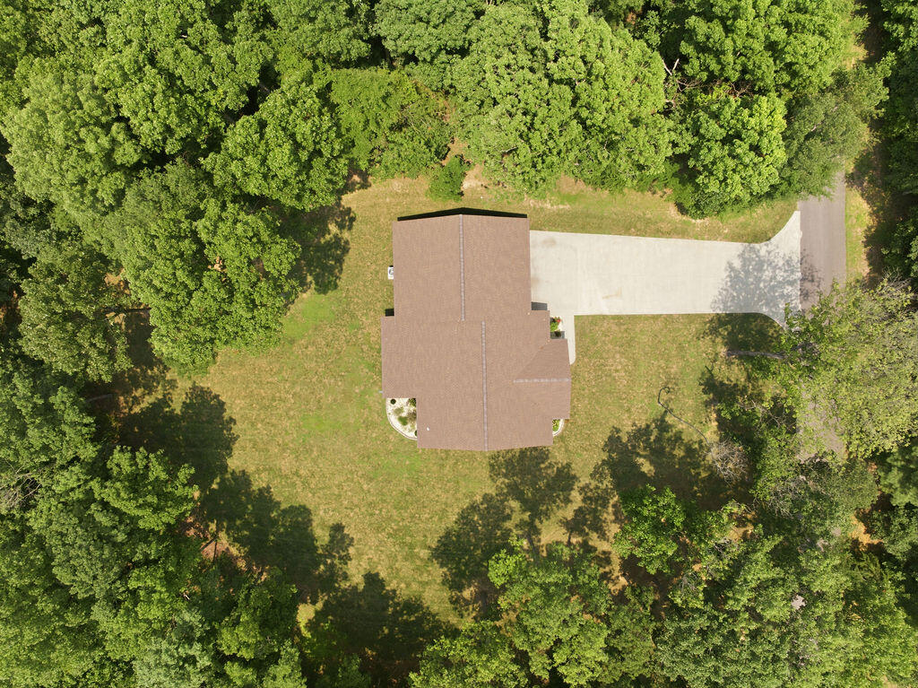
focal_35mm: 24
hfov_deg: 71.6
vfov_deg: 56.8
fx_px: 636
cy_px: 344
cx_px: 459
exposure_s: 1/320
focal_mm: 12.3
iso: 200
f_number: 9
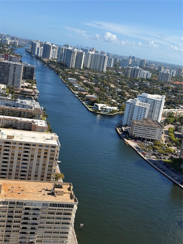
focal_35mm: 48
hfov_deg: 30.3
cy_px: 122
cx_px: 92
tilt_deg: -10.4
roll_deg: -11.5
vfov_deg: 39.7
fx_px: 338
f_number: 1.78
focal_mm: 6.76
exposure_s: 1/4878
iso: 64
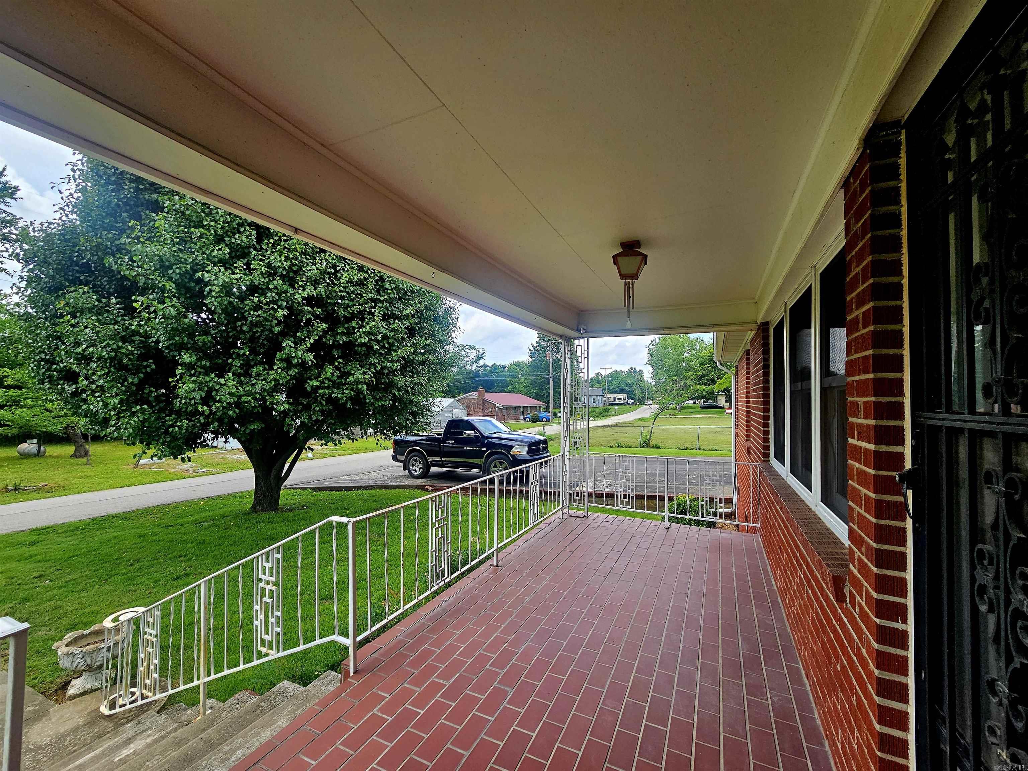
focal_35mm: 13
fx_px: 386
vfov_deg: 89.9
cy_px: 386
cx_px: 514
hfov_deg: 106.2
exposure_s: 1/556
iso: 50
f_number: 2.2
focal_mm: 2.2
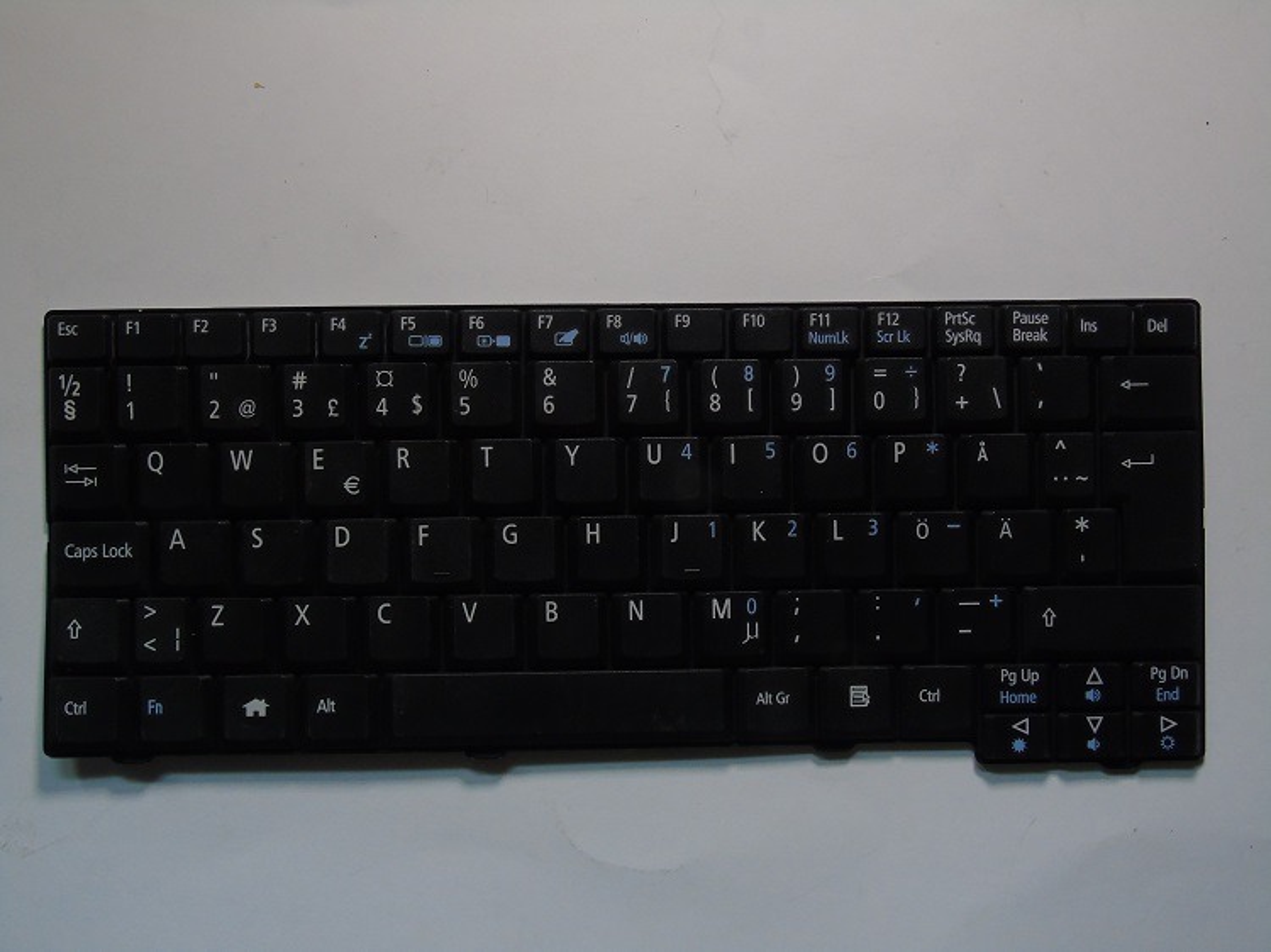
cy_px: 476
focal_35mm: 40
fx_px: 1468
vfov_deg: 35.9
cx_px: 636
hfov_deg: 46.8
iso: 200
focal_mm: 7.1
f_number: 6.5
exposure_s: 1/20
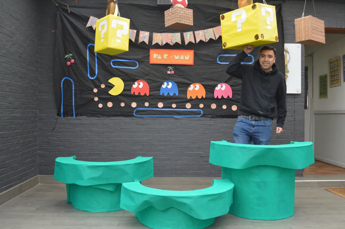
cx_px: 172
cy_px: 114
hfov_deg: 57.3
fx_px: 316
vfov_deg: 39.9
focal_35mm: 33
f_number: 5
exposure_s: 1/100
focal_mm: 22
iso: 400
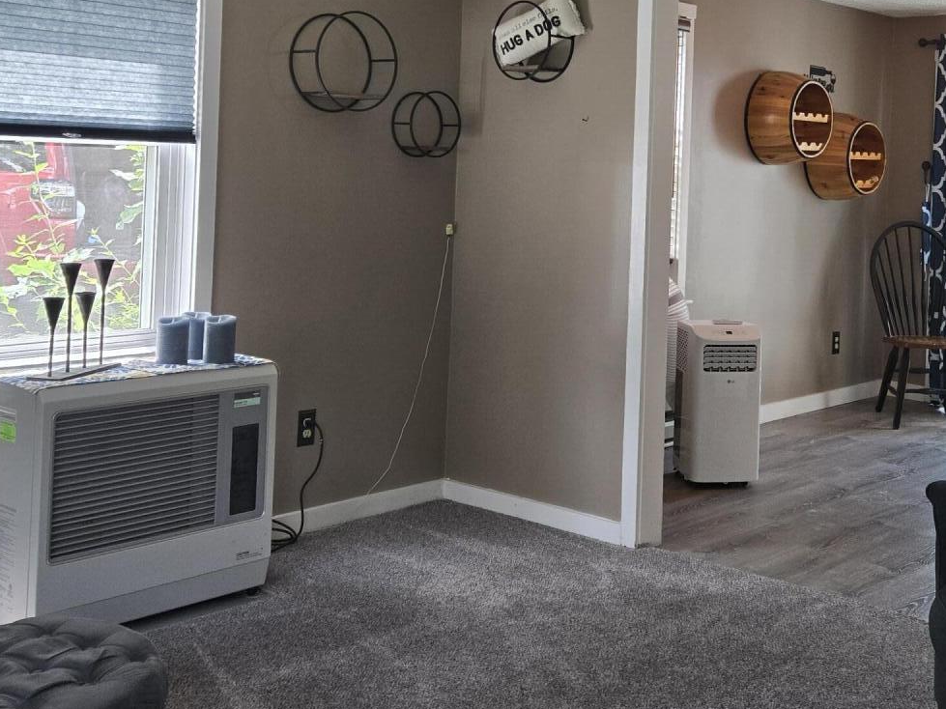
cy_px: 163
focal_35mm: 47
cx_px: 649
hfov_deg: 39.8
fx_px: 1284
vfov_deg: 30.3
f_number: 1.8
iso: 160
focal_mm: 5.4
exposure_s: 1/180
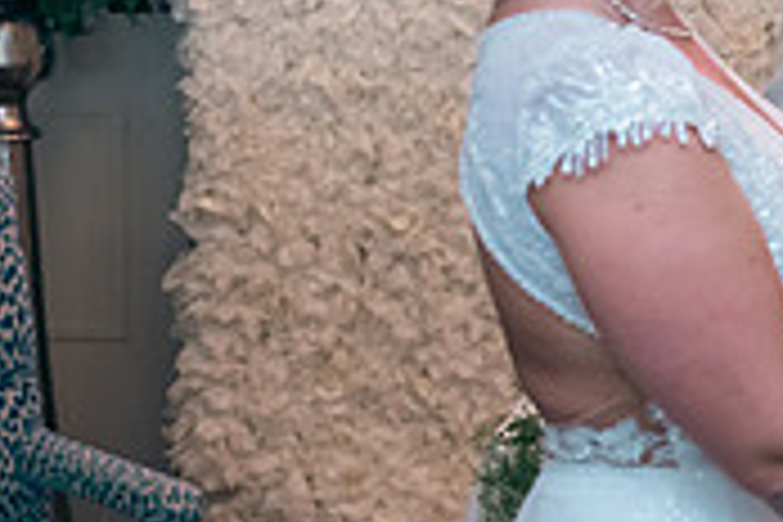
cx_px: 1071
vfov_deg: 10.7
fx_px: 2762
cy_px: 11
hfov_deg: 15.2
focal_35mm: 127
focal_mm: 38
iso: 640
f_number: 3.5
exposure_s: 1/160
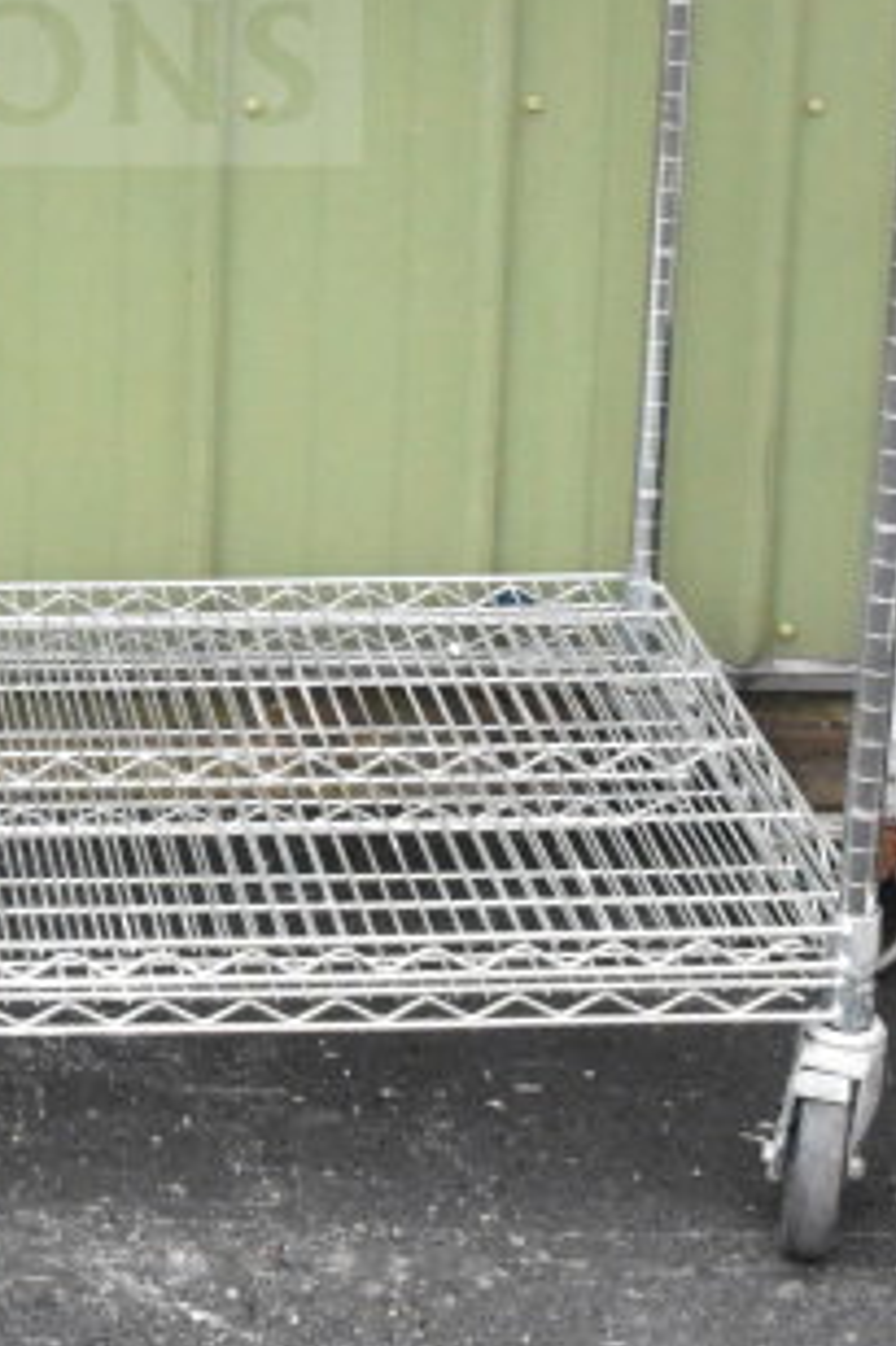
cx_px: -131
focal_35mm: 107
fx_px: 3999
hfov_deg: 12.5
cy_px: -181
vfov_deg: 18.3
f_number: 14
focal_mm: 24
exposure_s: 1/640
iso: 6400
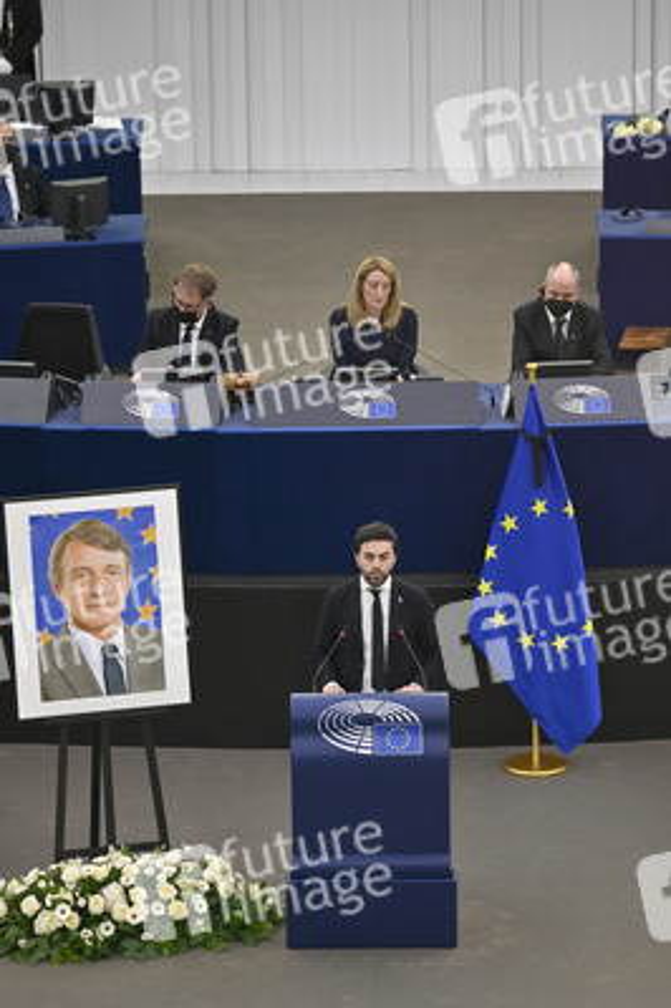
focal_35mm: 200
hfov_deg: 6.9
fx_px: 5601
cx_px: 336
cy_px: 504
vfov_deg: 10.3
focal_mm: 200
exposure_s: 1/400
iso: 800
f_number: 2.8
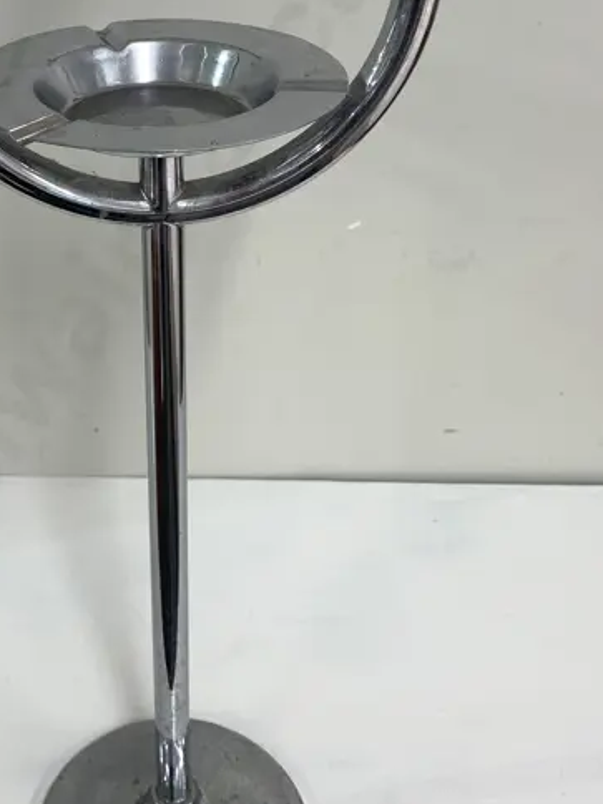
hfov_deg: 26.3
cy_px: 211
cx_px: 166
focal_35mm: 55
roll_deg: +0.4
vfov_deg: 34.3
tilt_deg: -30.5
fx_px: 1277
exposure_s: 1/100
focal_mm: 4.25
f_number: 1.8
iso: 80
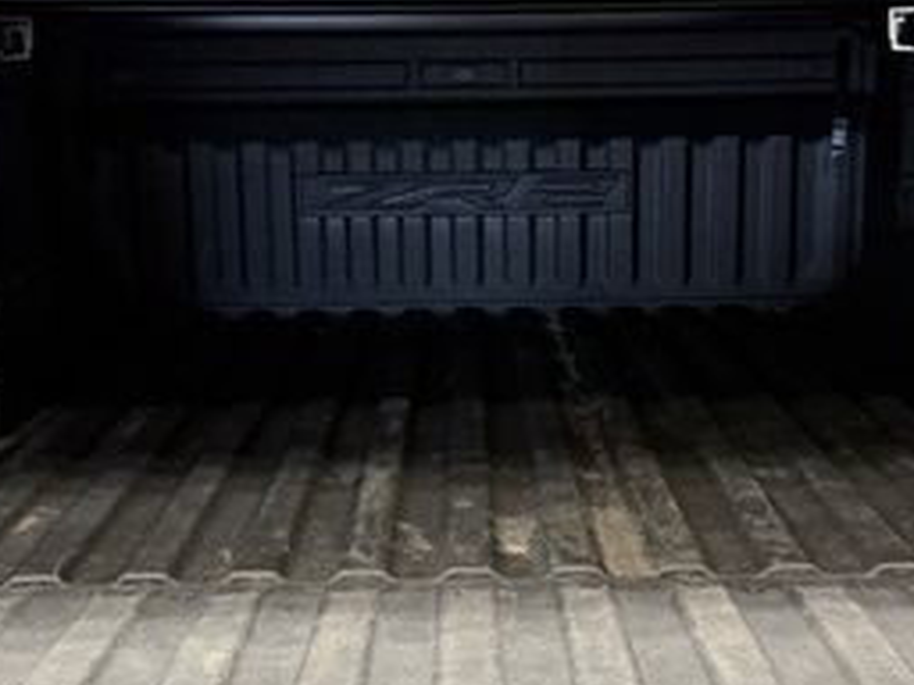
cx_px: 489
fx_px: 1584
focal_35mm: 60
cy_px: 364
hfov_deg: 32.2
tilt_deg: -9.1
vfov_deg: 24.4
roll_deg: +0.5
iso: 200
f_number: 1.78
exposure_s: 1/120
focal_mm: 6.76
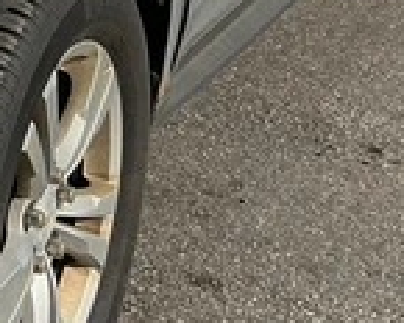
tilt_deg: -10.9
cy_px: -146
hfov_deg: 12.5
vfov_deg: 10.6
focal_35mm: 141
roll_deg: -2.3
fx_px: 1686
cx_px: -320
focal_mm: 3
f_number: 1.8
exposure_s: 1/2427
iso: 25
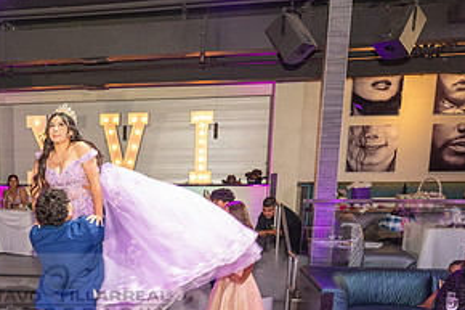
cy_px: 292
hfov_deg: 38.4
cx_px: 48
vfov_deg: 26.9
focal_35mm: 48
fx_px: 620
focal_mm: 24
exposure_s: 1/125
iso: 1000
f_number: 3.5
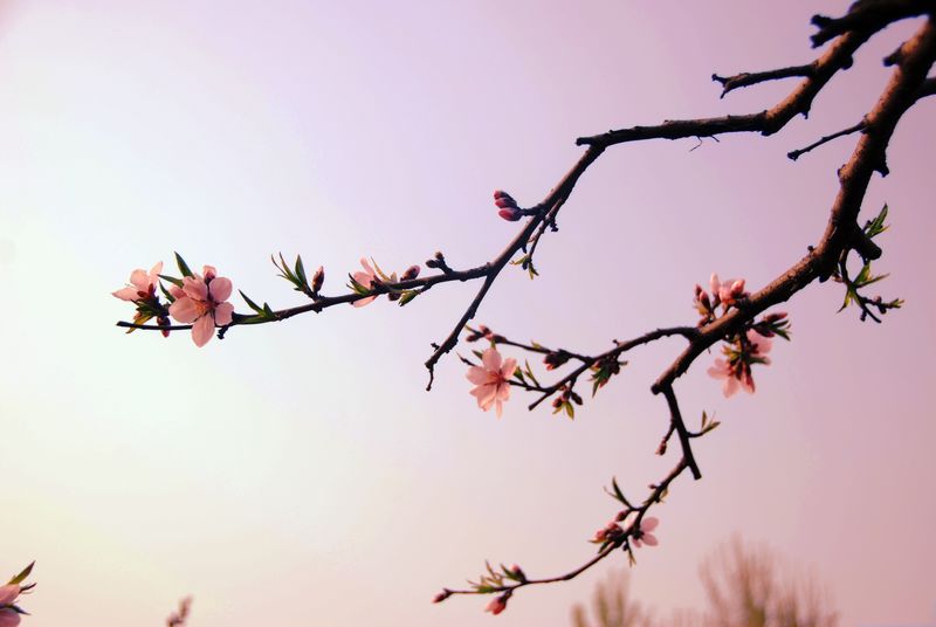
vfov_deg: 25.1
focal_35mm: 54
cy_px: 314
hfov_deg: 36.8
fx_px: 1406
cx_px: 468
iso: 100
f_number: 5
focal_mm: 36
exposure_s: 1/320
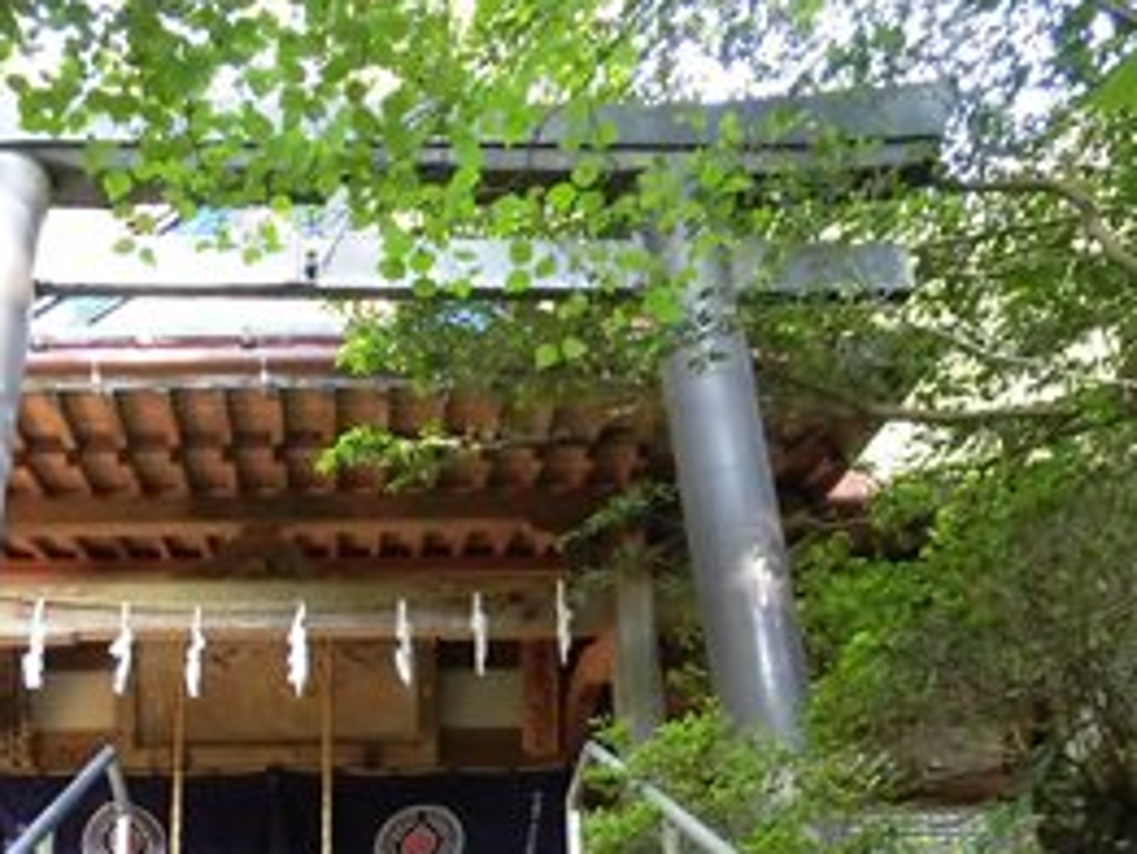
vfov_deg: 25.5
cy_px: 889
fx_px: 1775
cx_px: 359
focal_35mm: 54
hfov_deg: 35.1
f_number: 3.1
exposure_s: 1/40
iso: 320
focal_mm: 4.3
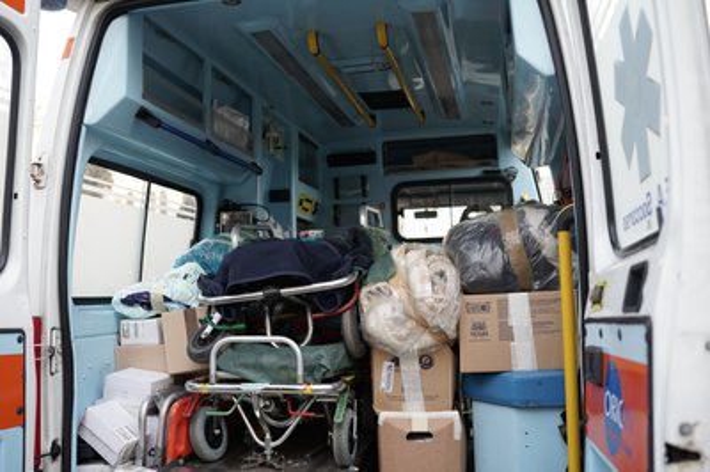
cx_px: 355
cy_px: 236
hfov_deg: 54.5
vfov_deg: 37.8
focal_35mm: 35
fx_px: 690
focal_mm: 35
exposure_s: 1/160
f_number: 2.8
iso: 160
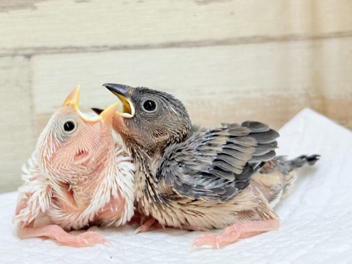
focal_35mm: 69
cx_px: 119
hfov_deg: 28.0
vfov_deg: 21.3
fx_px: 702
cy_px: 99
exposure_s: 1/50
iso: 64
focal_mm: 5.96
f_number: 1.6
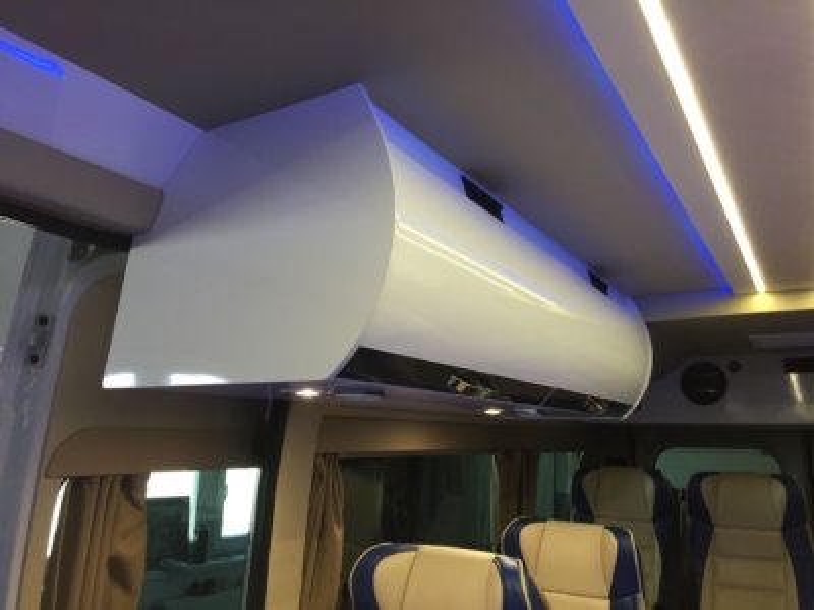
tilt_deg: +11.3
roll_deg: -2.5
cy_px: 305
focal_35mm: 29
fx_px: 682
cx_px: 407
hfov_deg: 61.7
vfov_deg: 48.2
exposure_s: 1/33
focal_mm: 4.15
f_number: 2.2
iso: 64
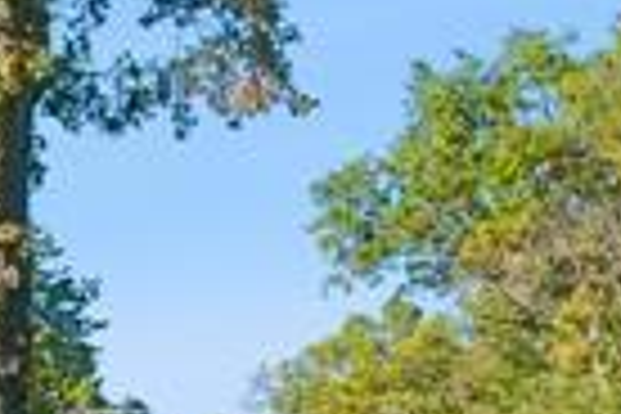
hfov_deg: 15.9
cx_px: -464
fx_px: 1915
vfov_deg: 11.3
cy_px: 796
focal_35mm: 111
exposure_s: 1/55
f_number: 8
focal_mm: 10.3
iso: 160
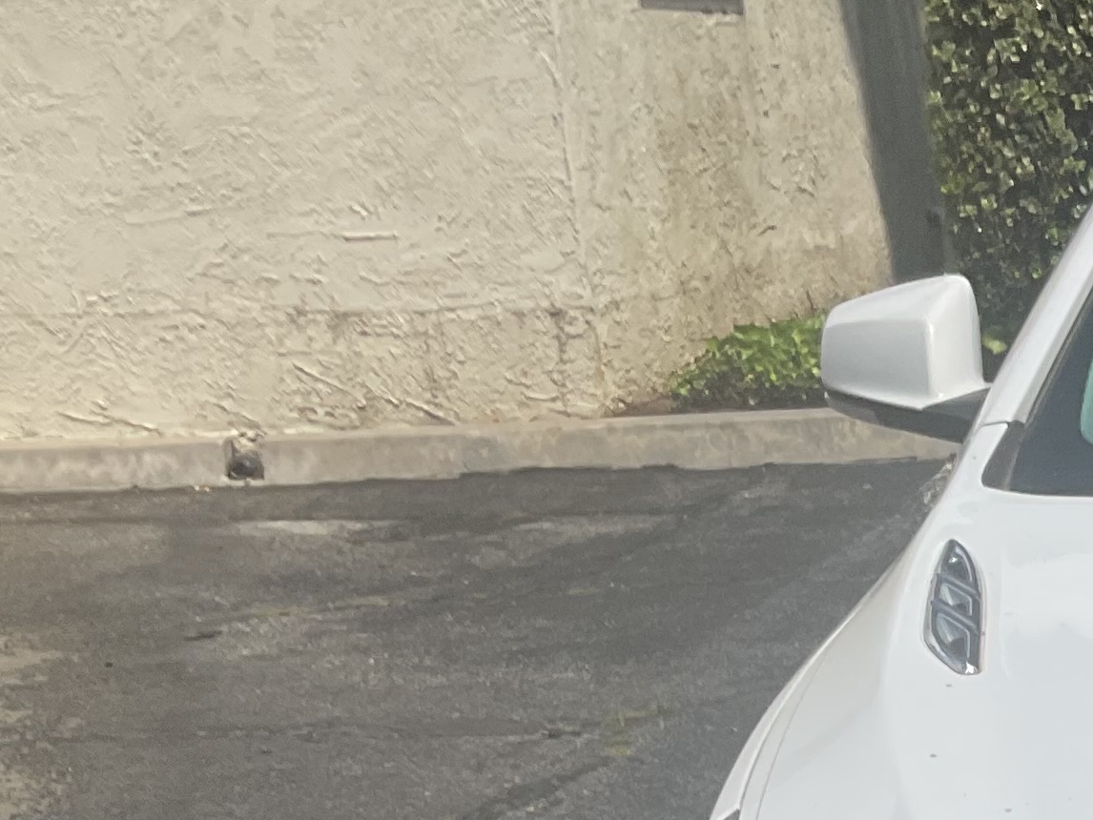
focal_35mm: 102
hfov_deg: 17.3
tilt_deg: -20.0
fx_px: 3221
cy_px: 1144
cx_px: 1664
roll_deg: +0.6
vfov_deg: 13.8
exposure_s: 1/5263
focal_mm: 3
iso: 16
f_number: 1.8
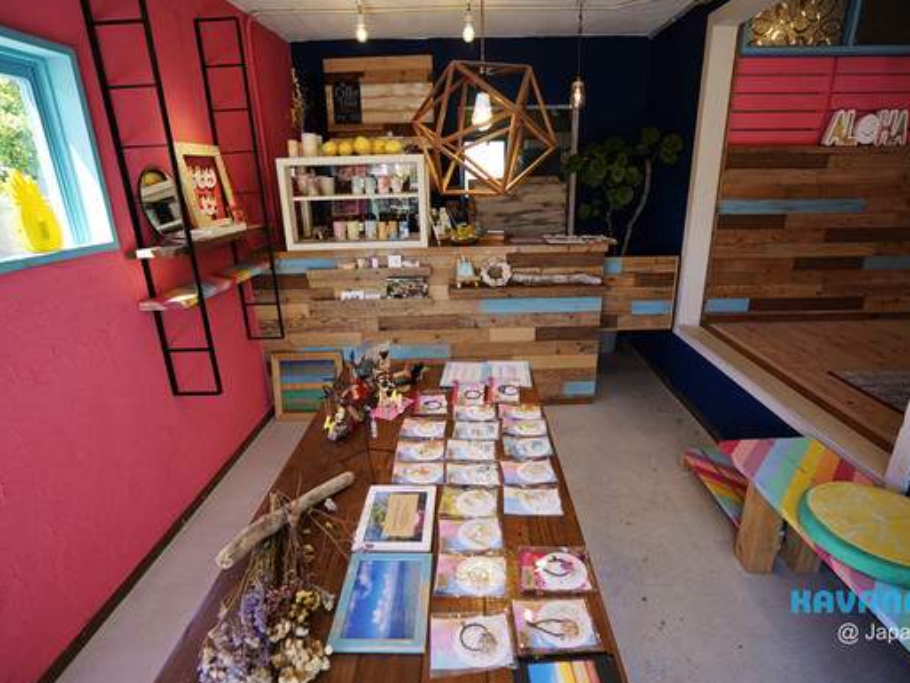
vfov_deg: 71.6
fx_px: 473
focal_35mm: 18
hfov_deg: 87.7
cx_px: 468
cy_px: 341
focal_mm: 16
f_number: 4
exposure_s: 1/60
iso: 125
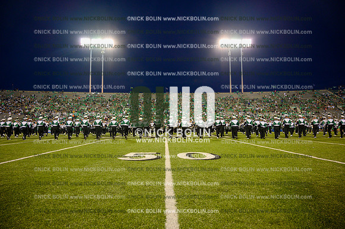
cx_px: 172
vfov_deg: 53.1
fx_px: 230
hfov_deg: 73.8
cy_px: 114
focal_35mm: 24
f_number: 4
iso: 2000
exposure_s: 1/200
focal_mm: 24
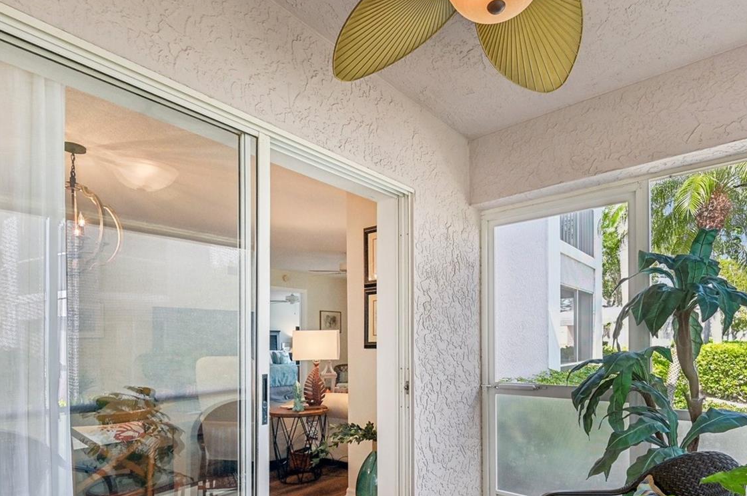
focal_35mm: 20
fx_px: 415
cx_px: 426
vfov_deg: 60.0
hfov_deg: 83.5
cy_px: 339
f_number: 8
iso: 400
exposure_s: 1/60
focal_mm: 14
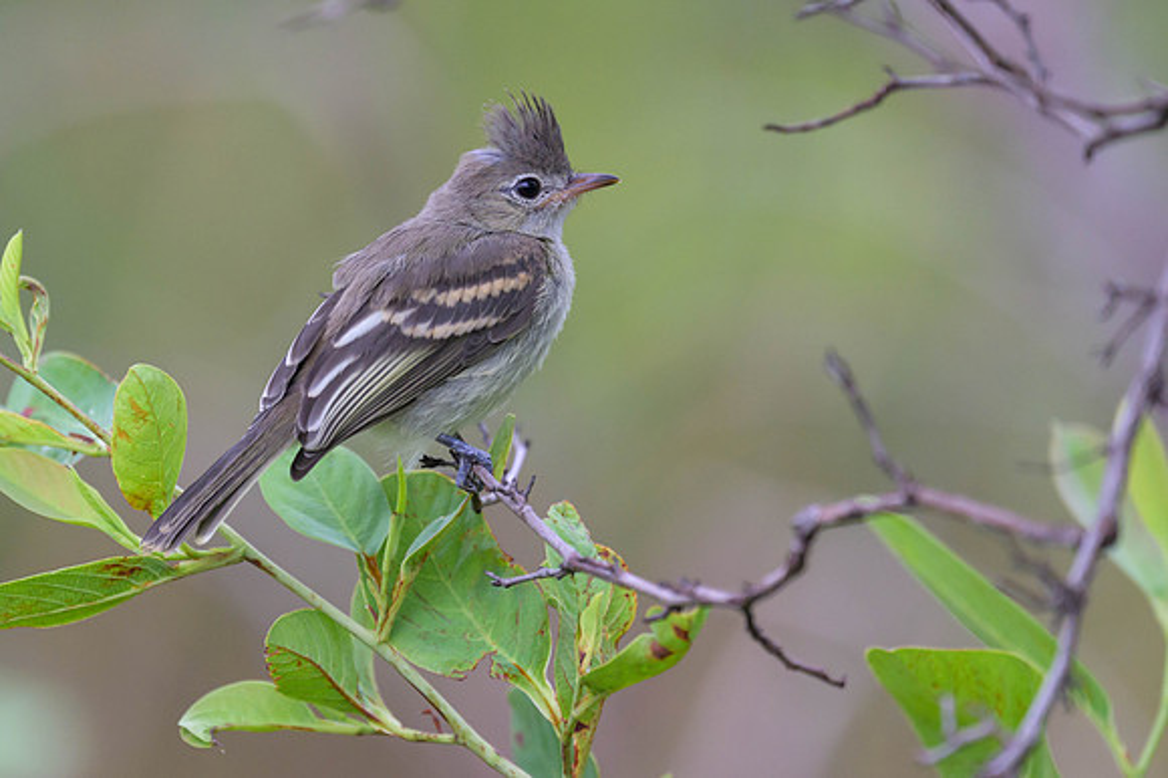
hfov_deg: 2.2
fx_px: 30554
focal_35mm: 942
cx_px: 541
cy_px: 408
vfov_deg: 1.5
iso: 1800
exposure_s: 1/1600
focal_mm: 560
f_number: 4
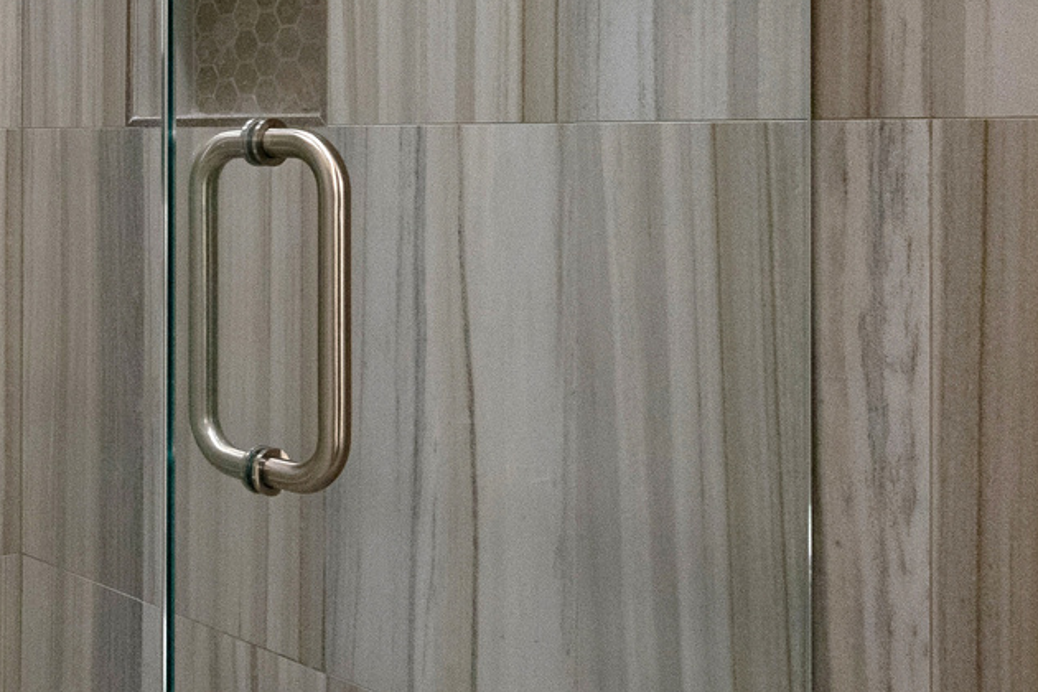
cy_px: 141
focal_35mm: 52
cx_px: -186
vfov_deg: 25.6
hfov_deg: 32.2
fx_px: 1499
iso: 1250
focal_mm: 16
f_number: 9
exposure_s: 1/40
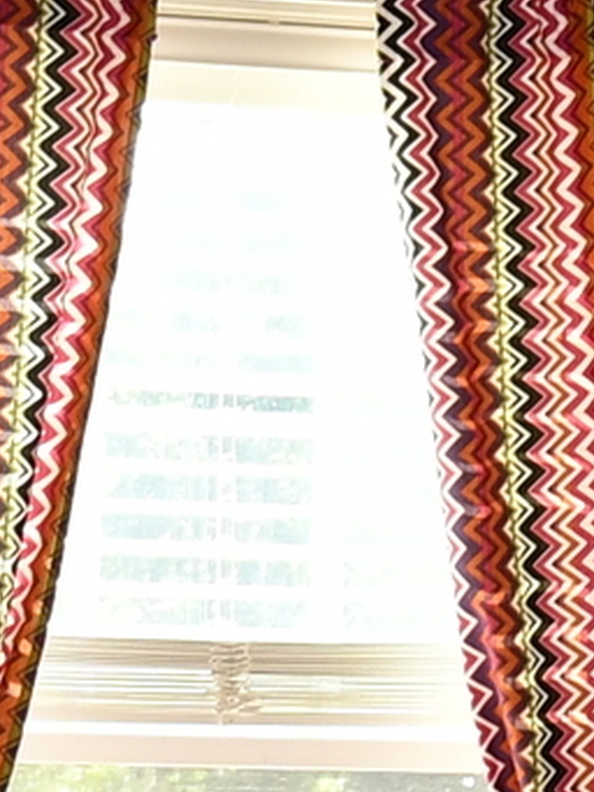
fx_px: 7728
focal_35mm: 338
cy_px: 374
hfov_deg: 4.3
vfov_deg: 5.9
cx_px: 1411
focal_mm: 26
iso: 200
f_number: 4.5
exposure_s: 1/80
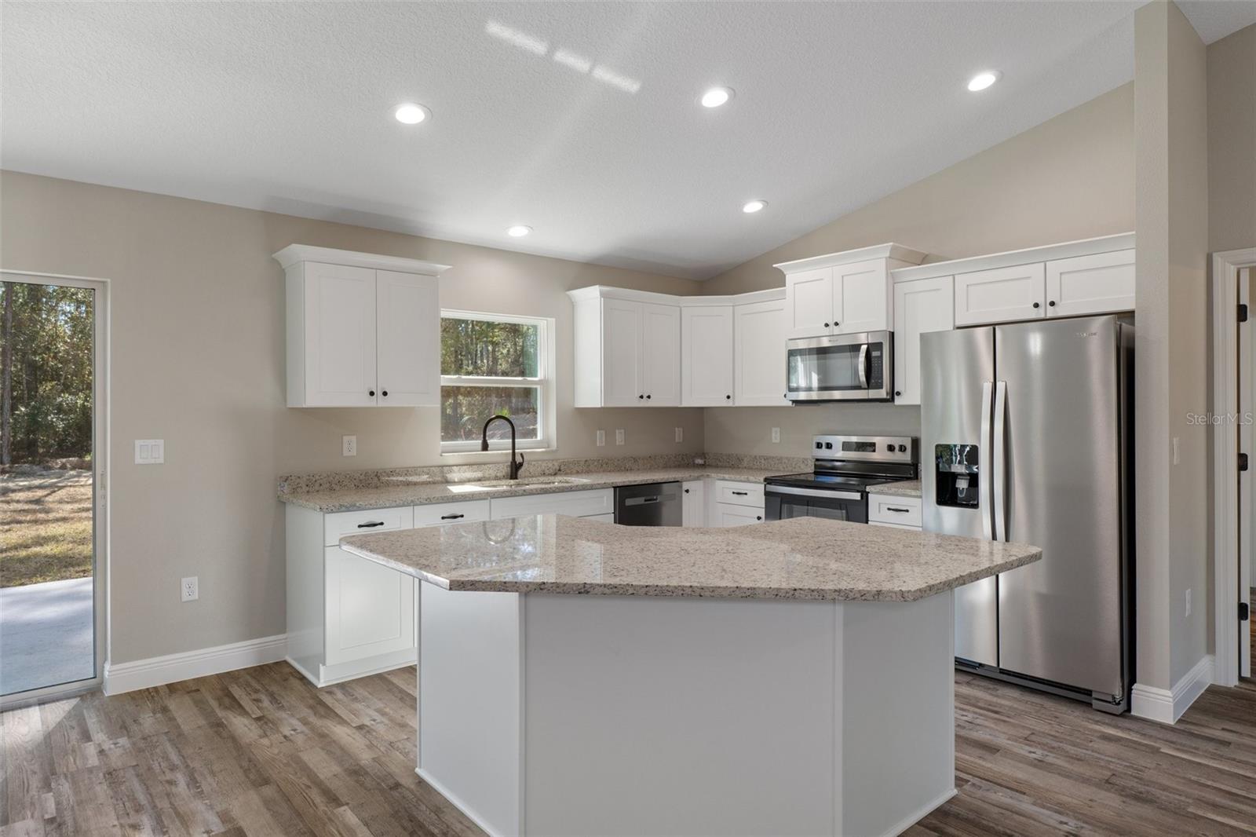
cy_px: 418
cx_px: 628
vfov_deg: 59.5
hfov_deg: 81.2
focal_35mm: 21
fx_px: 732
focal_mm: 14
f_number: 8
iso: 320
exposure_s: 1/8
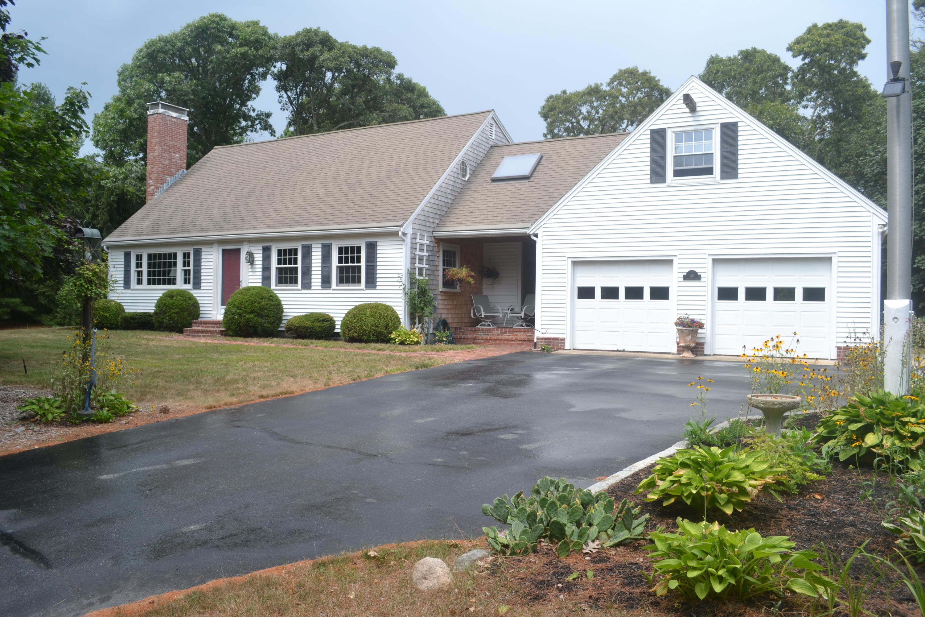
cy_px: 308
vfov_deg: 47.9
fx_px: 694
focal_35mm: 27
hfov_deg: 67.4
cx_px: 462
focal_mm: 18
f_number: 6.3
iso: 100
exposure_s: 1/160
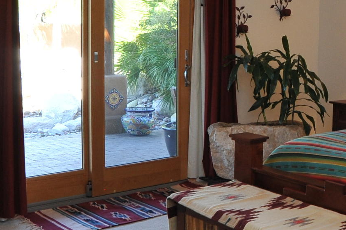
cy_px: 65
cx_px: 351
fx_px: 615
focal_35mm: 64
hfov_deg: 29.3
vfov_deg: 21.1
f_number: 8
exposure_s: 1/30
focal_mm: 18
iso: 1000
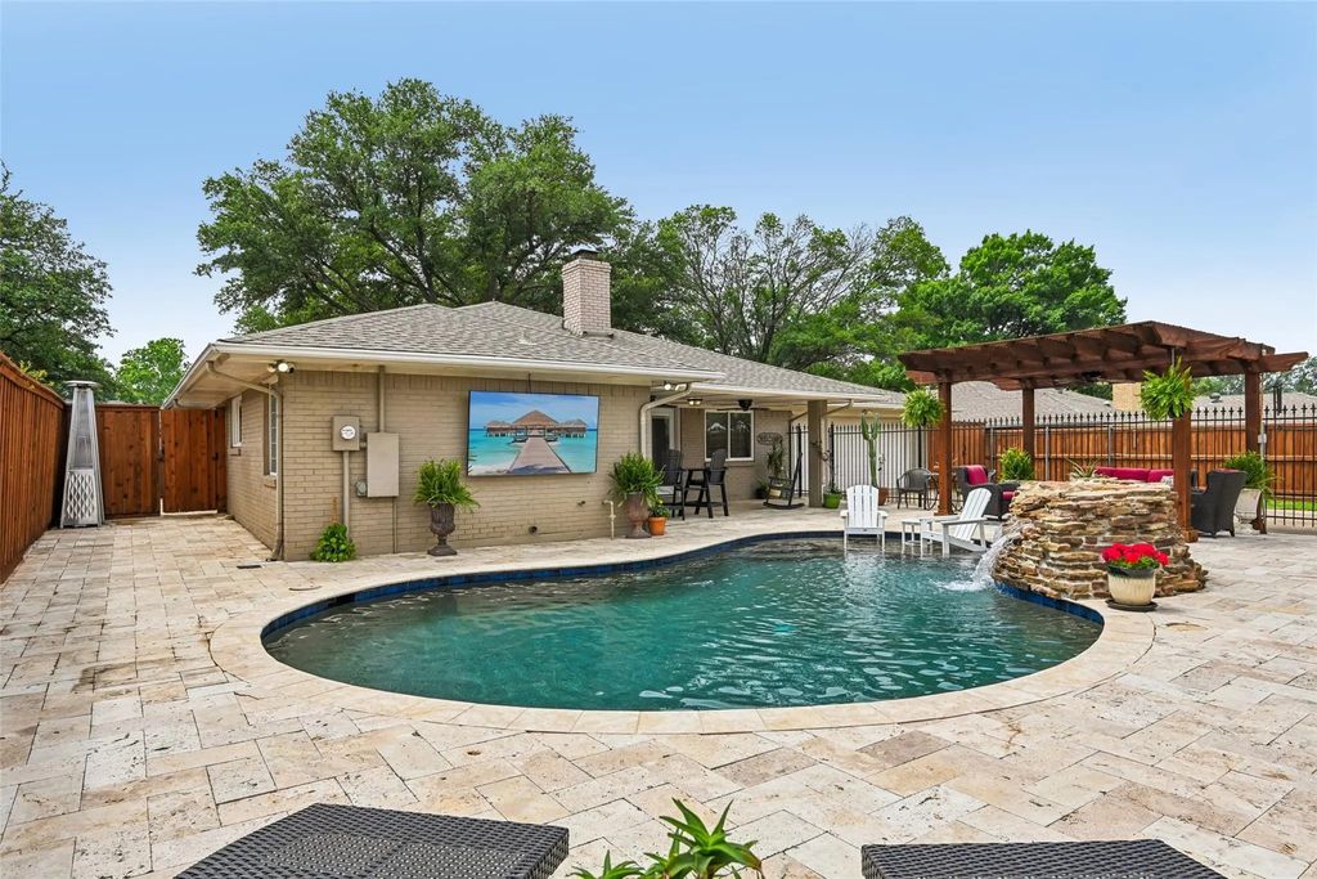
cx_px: 658
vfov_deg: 61.9
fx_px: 732
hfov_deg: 84.0
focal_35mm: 20
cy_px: 440
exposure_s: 1/1250
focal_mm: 20
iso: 400
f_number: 8
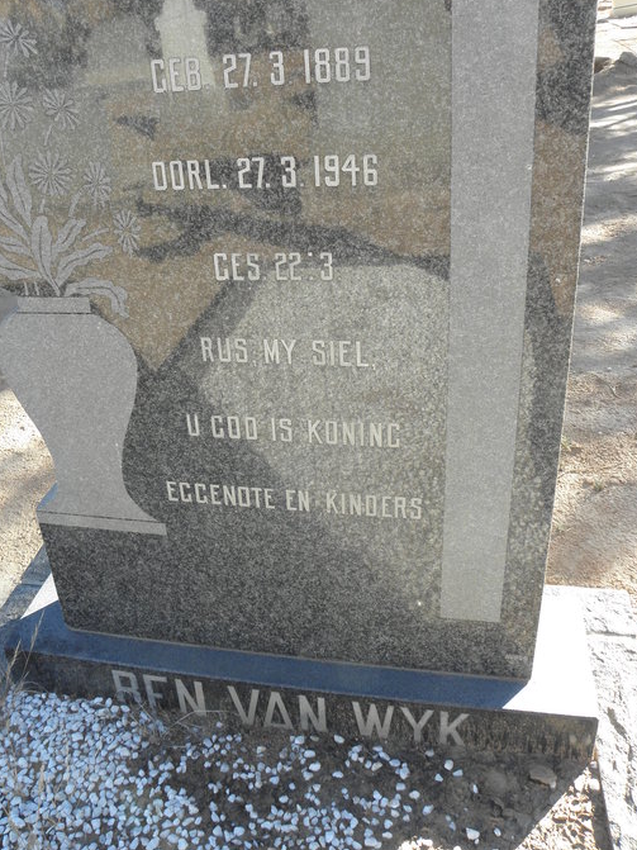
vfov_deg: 58.1
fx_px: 761
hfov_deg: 45.3
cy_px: 367
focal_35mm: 31
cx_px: 276
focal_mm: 4.6
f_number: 4.5
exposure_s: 1/60
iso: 64
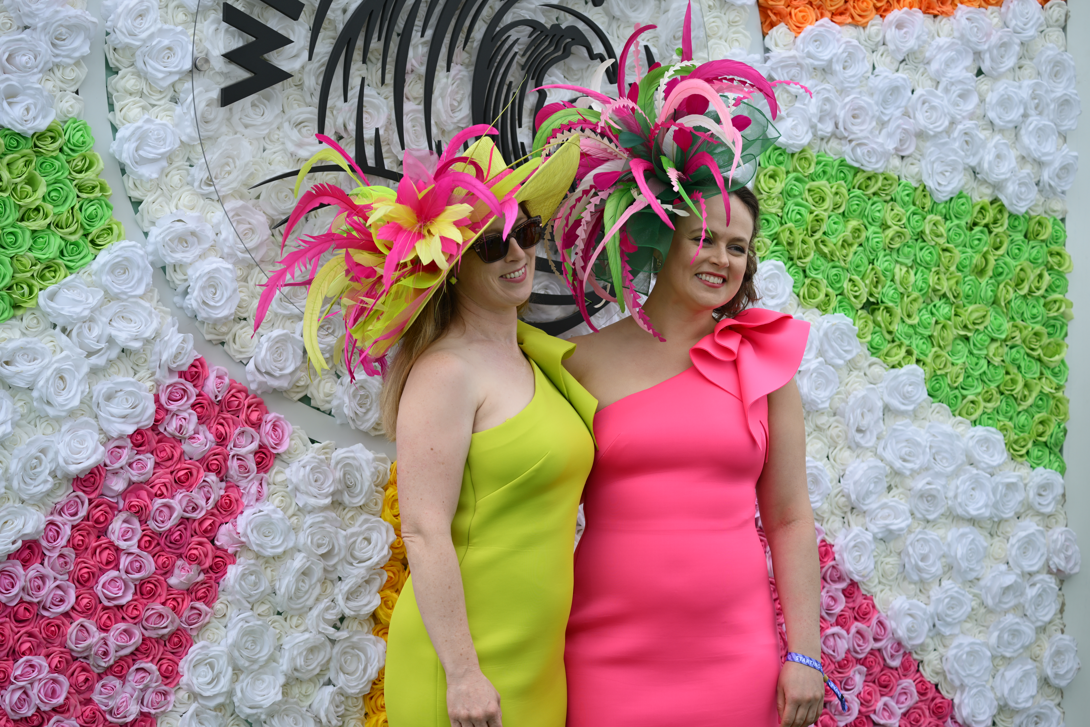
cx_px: 545
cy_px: 364
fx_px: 3028
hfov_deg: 20.4
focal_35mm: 100
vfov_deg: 13.7
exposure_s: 1/250
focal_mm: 100
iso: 100
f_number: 4.5
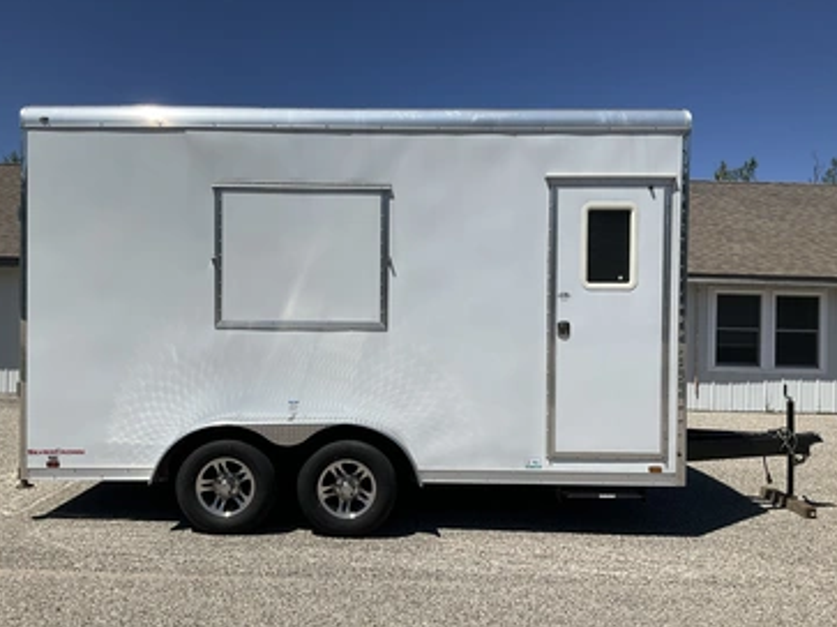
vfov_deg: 44.1
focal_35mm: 32
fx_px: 773
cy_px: 320
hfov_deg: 56.8
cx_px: 390
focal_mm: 3
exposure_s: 1/4065
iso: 25
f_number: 1.8
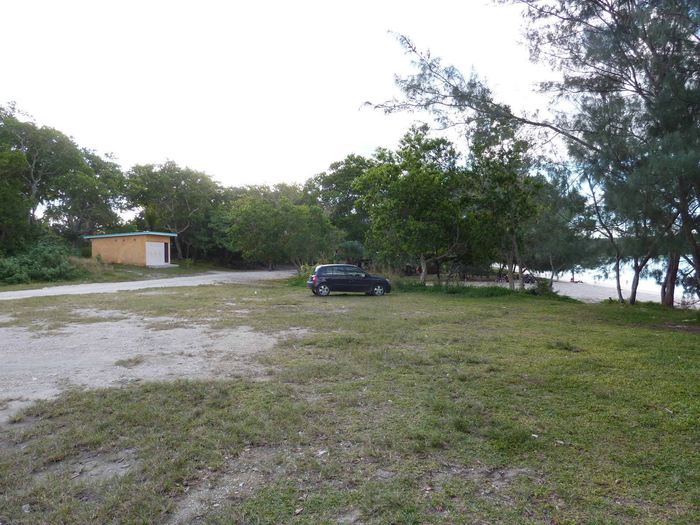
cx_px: 350
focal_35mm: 25
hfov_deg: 69.4
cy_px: 262
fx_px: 506
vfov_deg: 54.9
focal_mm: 4.1
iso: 80
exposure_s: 1/160
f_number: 3.3
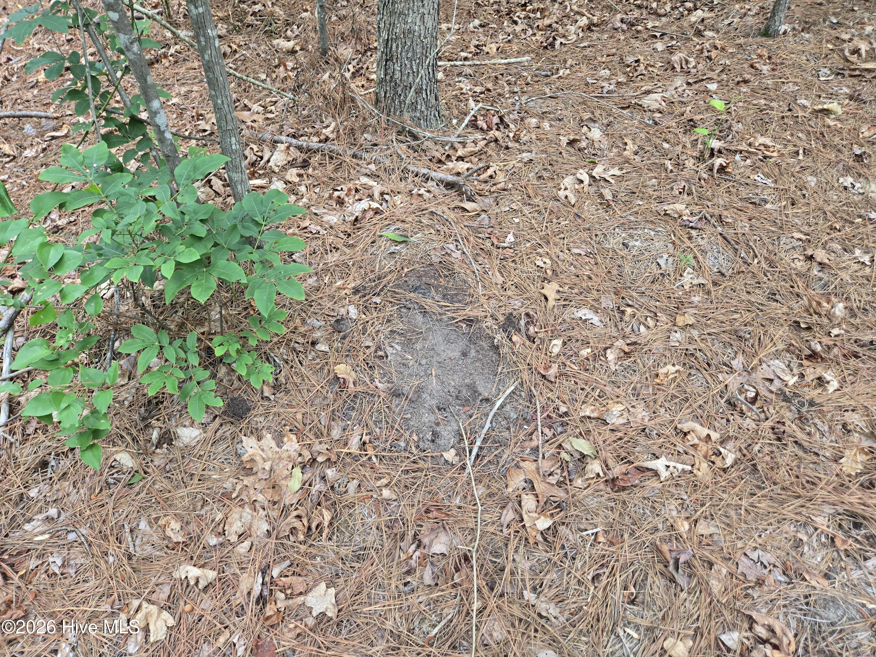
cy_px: 328
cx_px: 438
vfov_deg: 58.9
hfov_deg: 73.9
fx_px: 582
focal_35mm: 23
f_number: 1.8
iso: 100
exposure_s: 1/180
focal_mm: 5.4
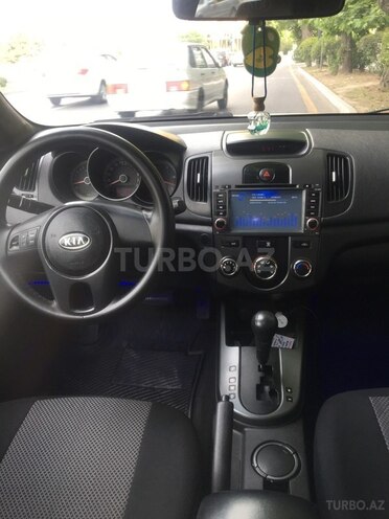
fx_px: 435
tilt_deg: -25.7
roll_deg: +3.3
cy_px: 260
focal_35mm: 29
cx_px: 194
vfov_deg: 61.7
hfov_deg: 48.2
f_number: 2.2
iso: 32
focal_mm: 4.15
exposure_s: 1/50
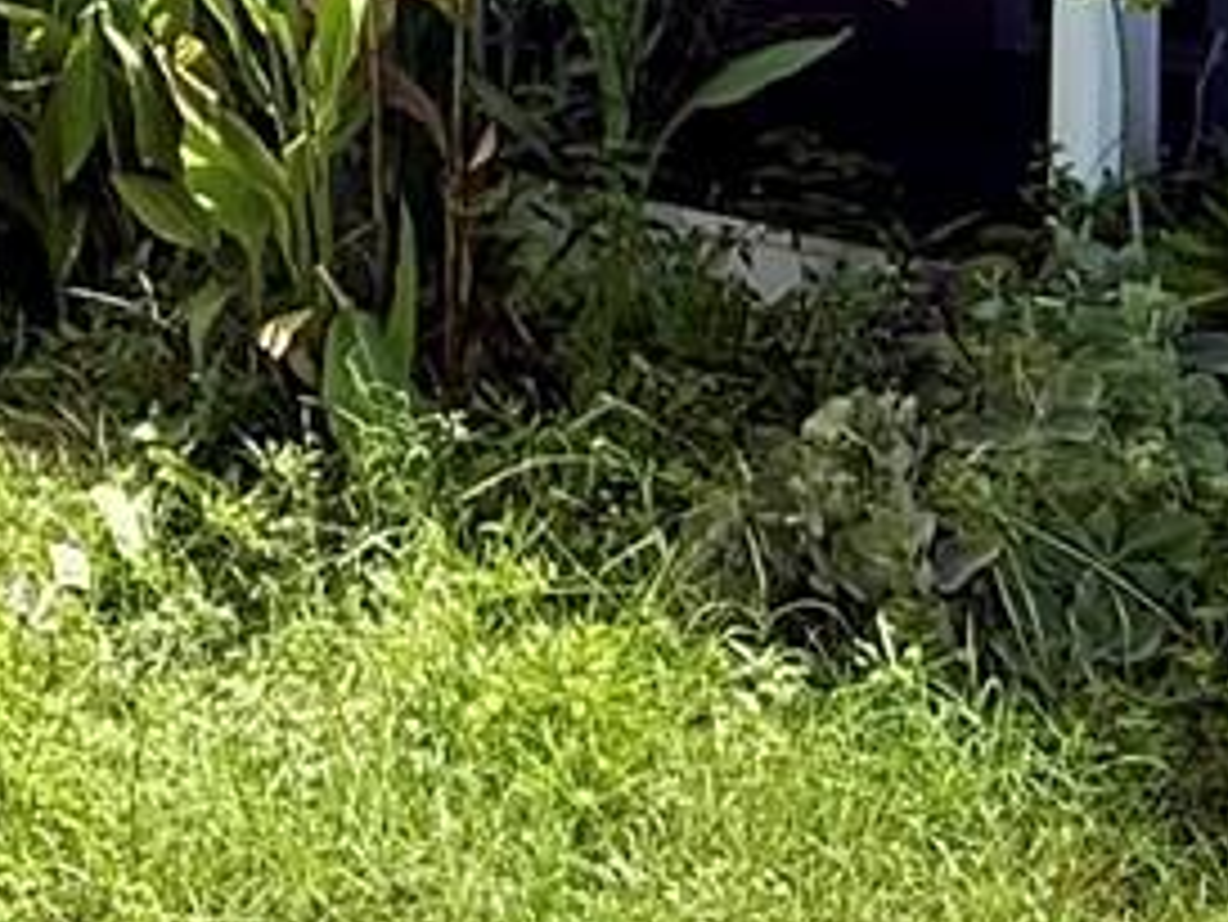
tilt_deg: -0.4
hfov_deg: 21.1
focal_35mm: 82
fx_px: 2910
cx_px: -459
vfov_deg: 17.0
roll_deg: +0.2
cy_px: -274
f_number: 2.2
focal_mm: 2.22
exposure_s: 1/2024
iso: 64
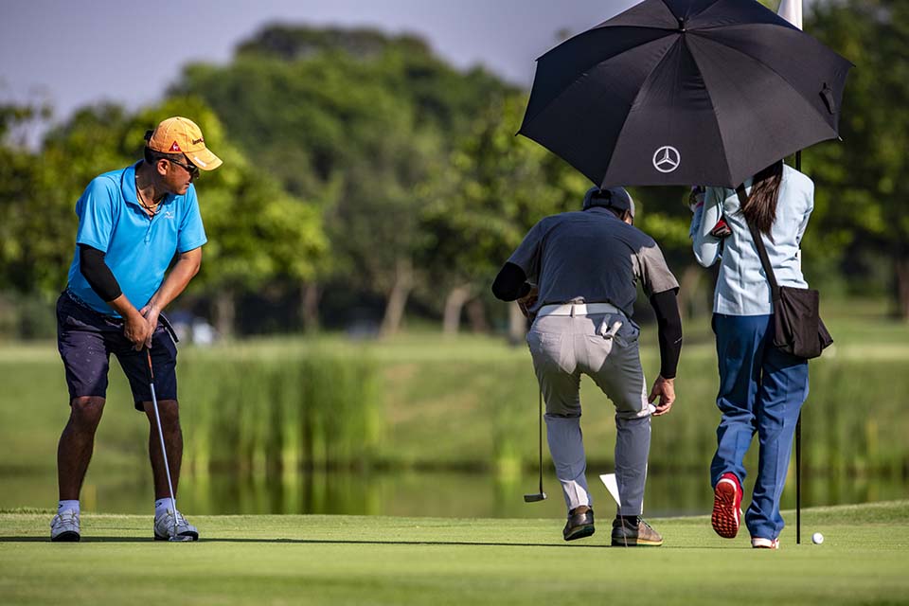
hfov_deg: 5.2
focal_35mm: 400
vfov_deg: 3.4
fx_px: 10099
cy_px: 303
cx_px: 454
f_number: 5.6
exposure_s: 1/2000
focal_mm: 400
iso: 320
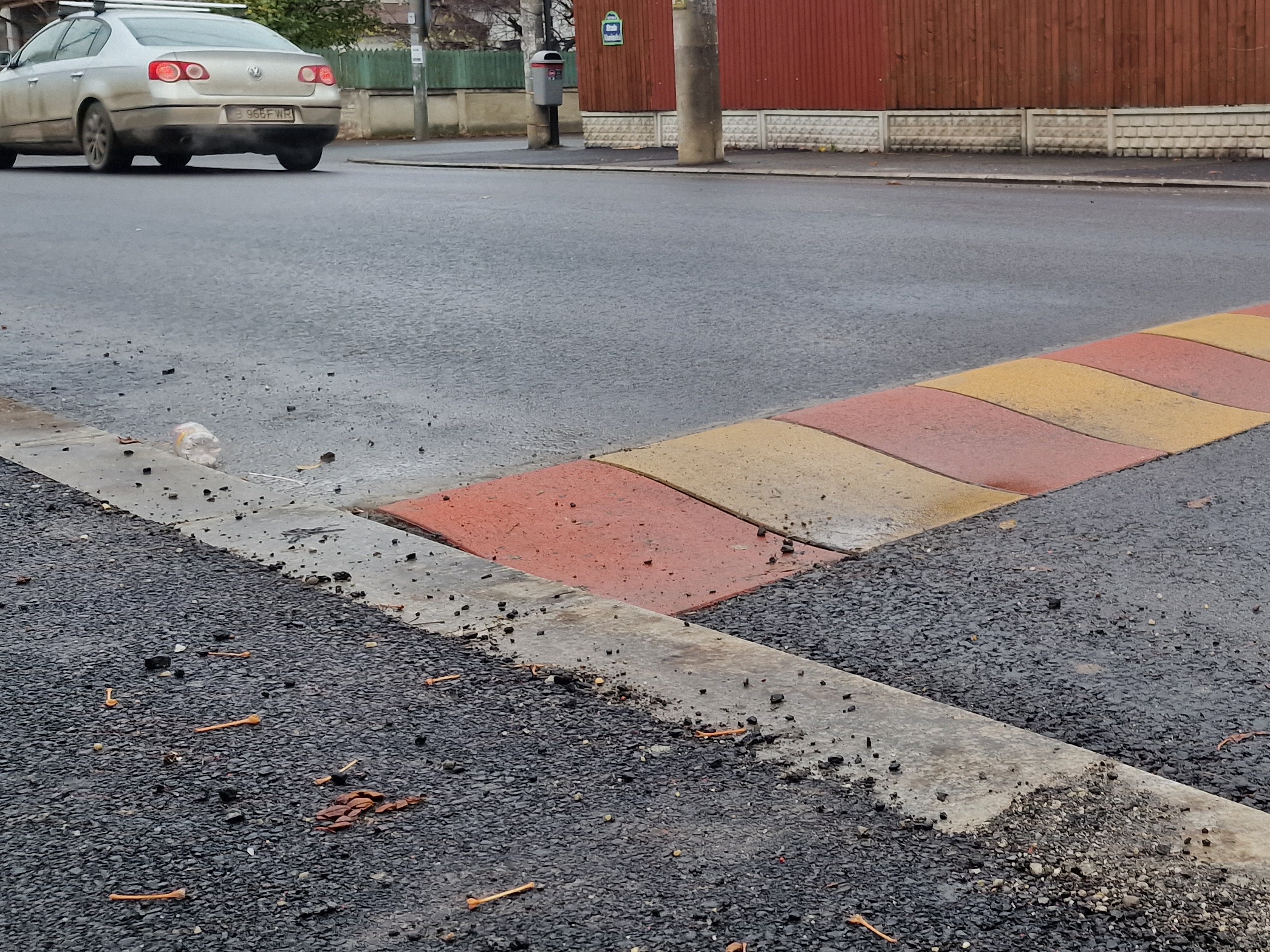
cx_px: 1125
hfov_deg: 40.0
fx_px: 1614
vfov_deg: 32.5
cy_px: 298
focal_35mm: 44
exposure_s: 1/120
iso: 50
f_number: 1.8
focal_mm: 6.4
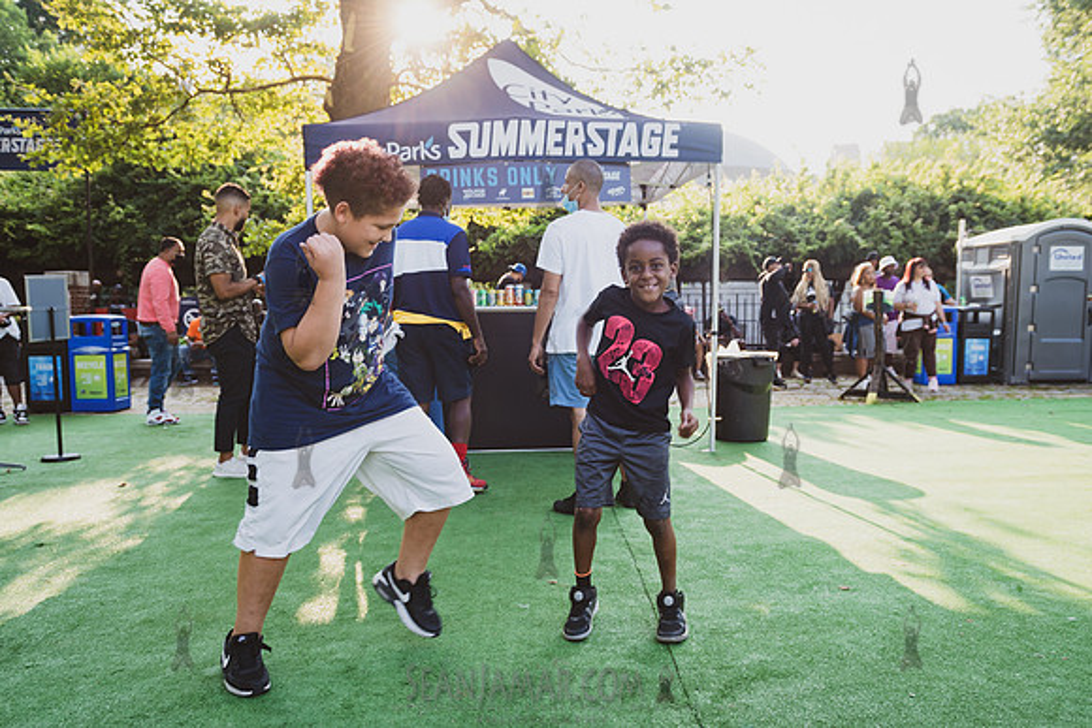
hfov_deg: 64.3
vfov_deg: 45.6
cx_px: 580
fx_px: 867
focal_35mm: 29
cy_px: 374
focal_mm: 24
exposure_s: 1/200
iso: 200
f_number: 4
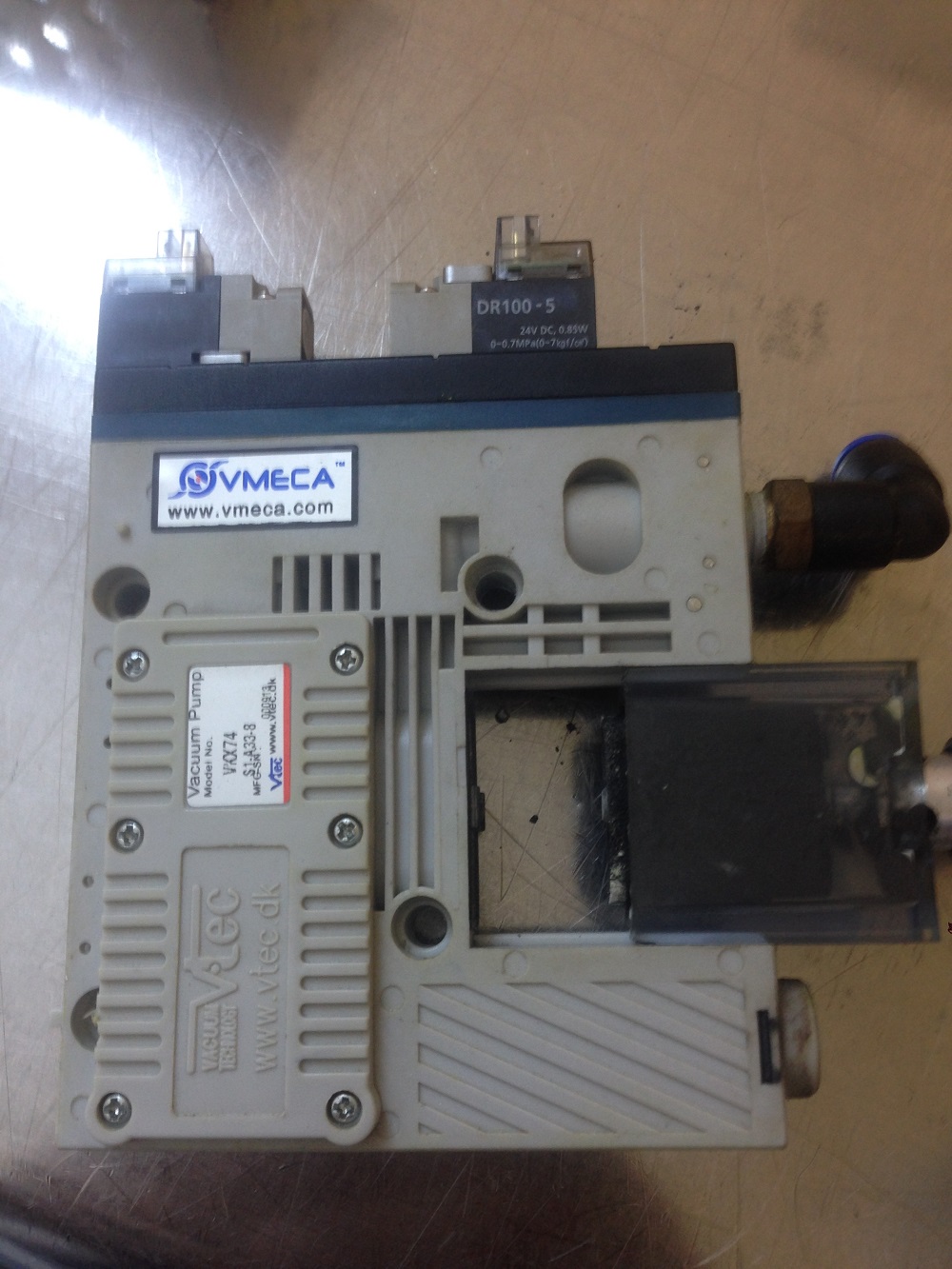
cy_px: 634
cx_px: 476
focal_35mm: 33
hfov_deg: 43.0
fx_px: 1210
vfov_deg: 55.3
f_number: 2.4
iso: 80
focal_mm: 4.12
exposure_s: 1/20
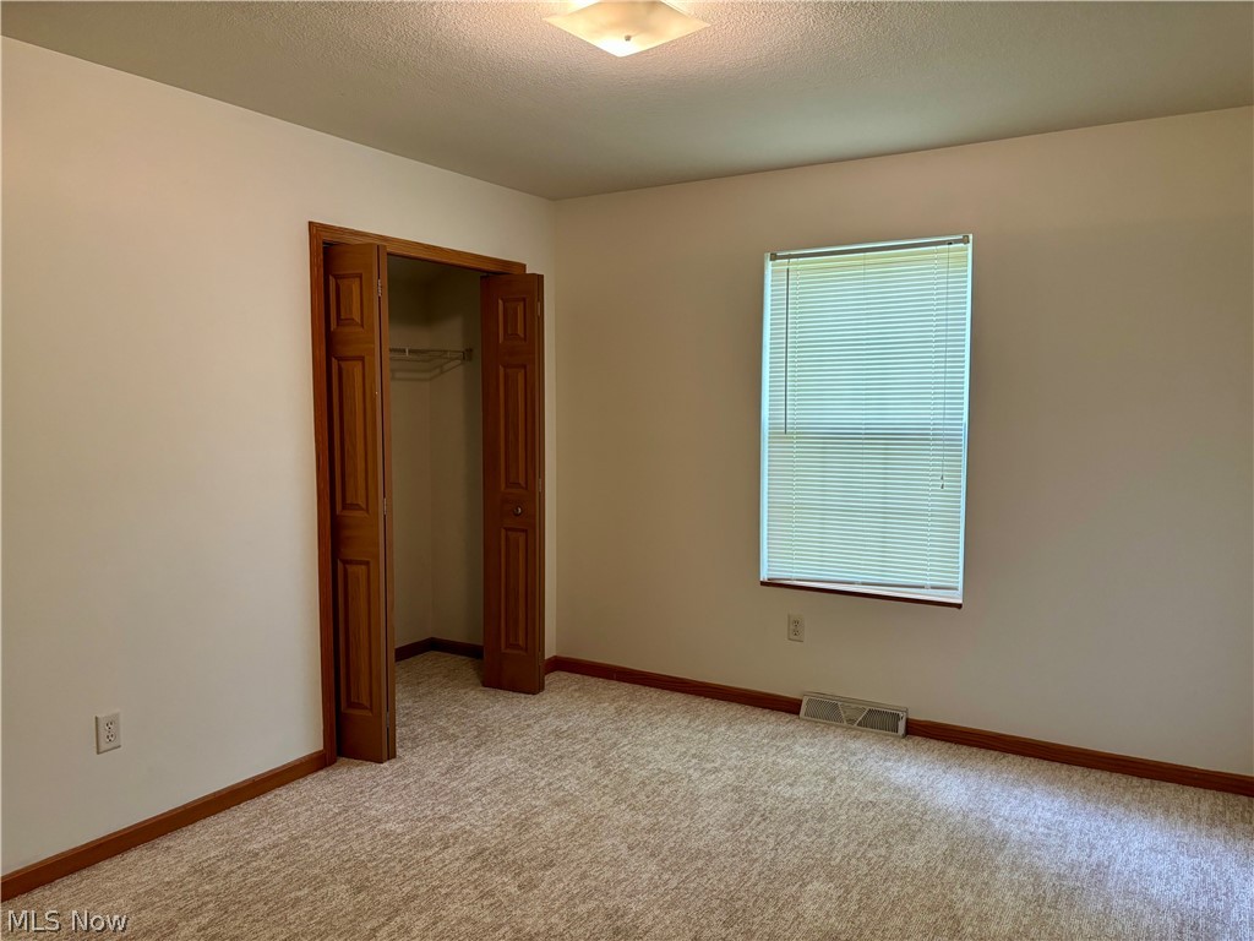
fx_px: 942
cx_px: 627
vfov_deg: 53.1
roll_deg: +0.2
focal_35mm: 26
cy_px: 470
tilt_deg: -4.5
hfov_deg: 67.3
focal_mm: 5.96
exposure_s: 1/60
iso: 160
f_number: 1.6
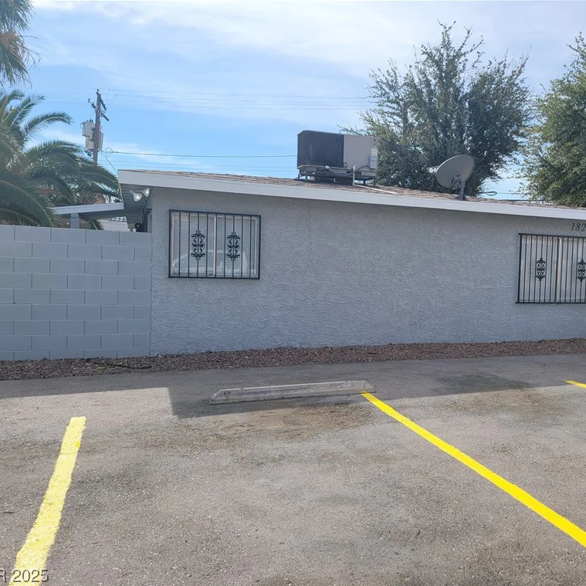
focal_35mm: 31
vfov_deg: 52.5
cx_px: 365
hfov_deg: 52.0
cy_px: 296
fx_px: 594
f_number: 1.8
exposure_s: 1/2443
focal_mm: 5.4
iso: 40
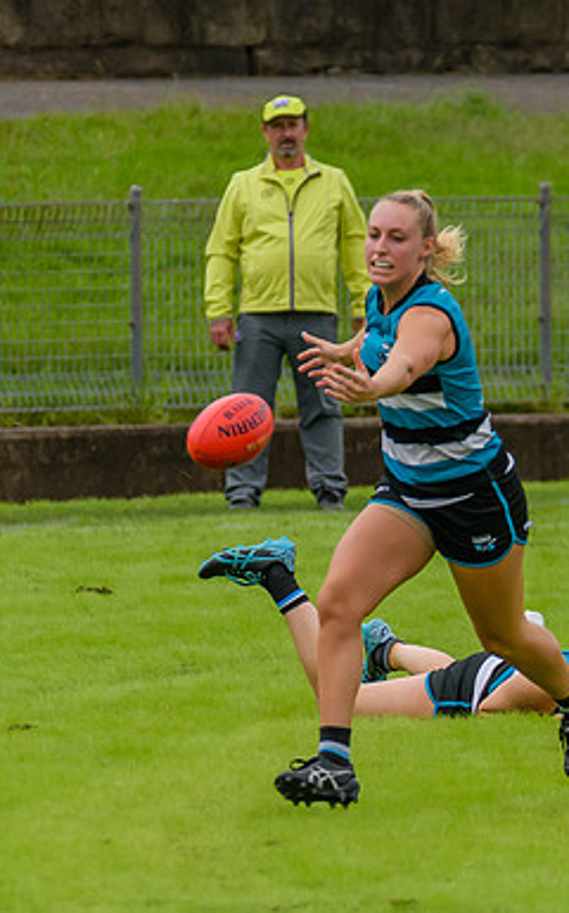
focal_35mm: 858
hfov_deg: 1.5
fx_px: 21328
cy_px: 617
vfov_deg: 2.5
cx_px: 610
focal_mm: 290
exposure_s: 1/2000
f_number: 6.3
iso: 800
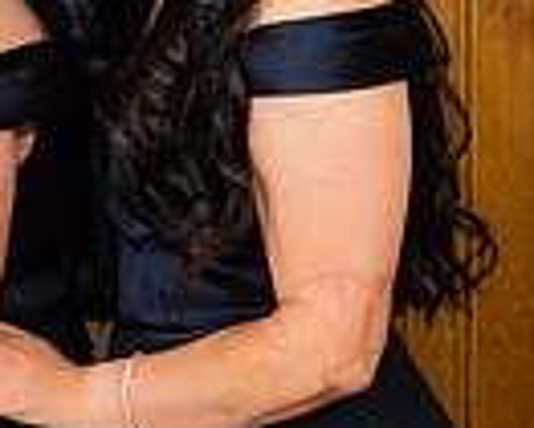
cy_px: 132
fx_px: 1582
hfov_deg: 17.1
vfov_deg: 15.4
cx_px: -293
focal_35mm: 100
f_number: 2
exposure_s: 1/125
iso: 500
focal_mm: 24
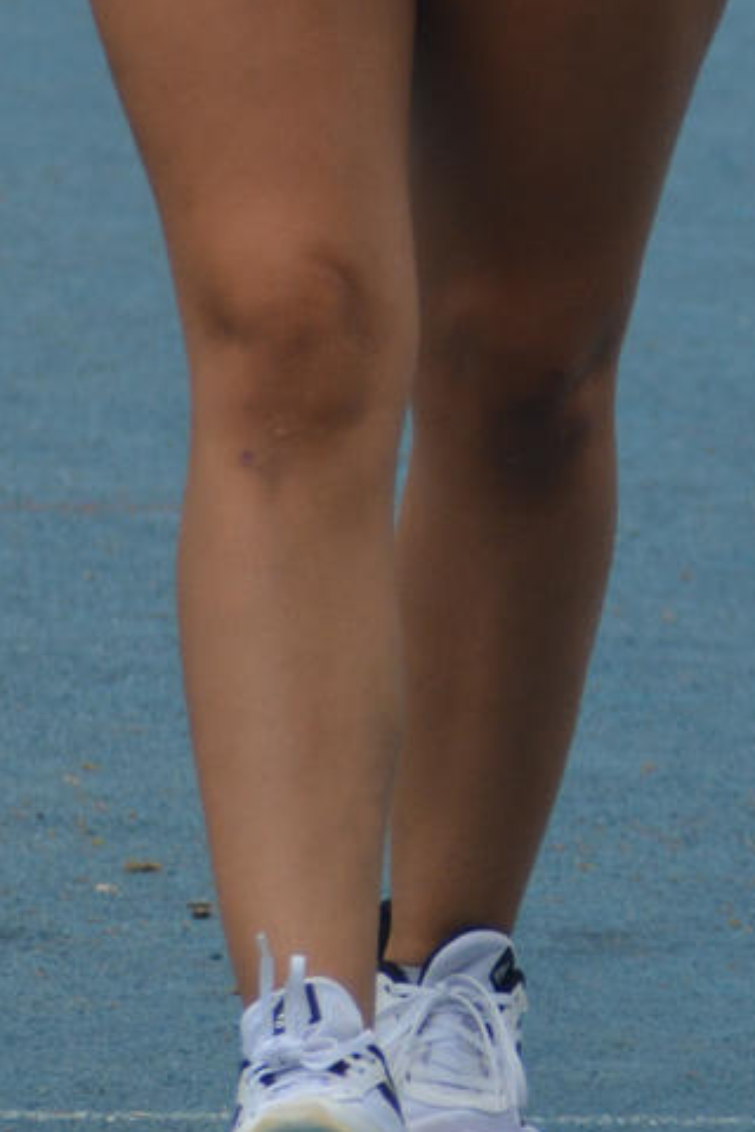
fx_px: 40264
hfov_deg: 1.1
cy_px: 90
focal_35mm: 1280
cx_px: 306
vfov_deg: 1.6
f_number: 6.3
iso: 400
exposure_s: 1/1000
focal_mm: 200
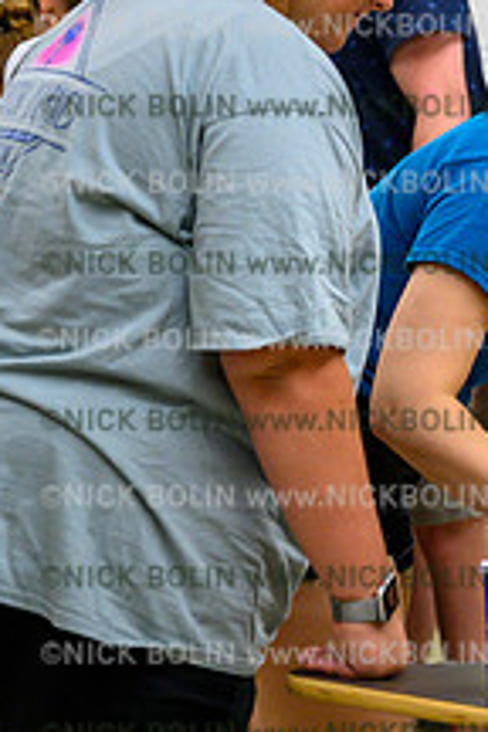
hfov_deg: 7.6
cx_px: 830
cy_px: 183
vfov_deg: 11.6
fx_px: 3599
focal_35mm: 177
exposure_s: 1/250
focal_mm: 66
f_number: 4.5
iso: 1600
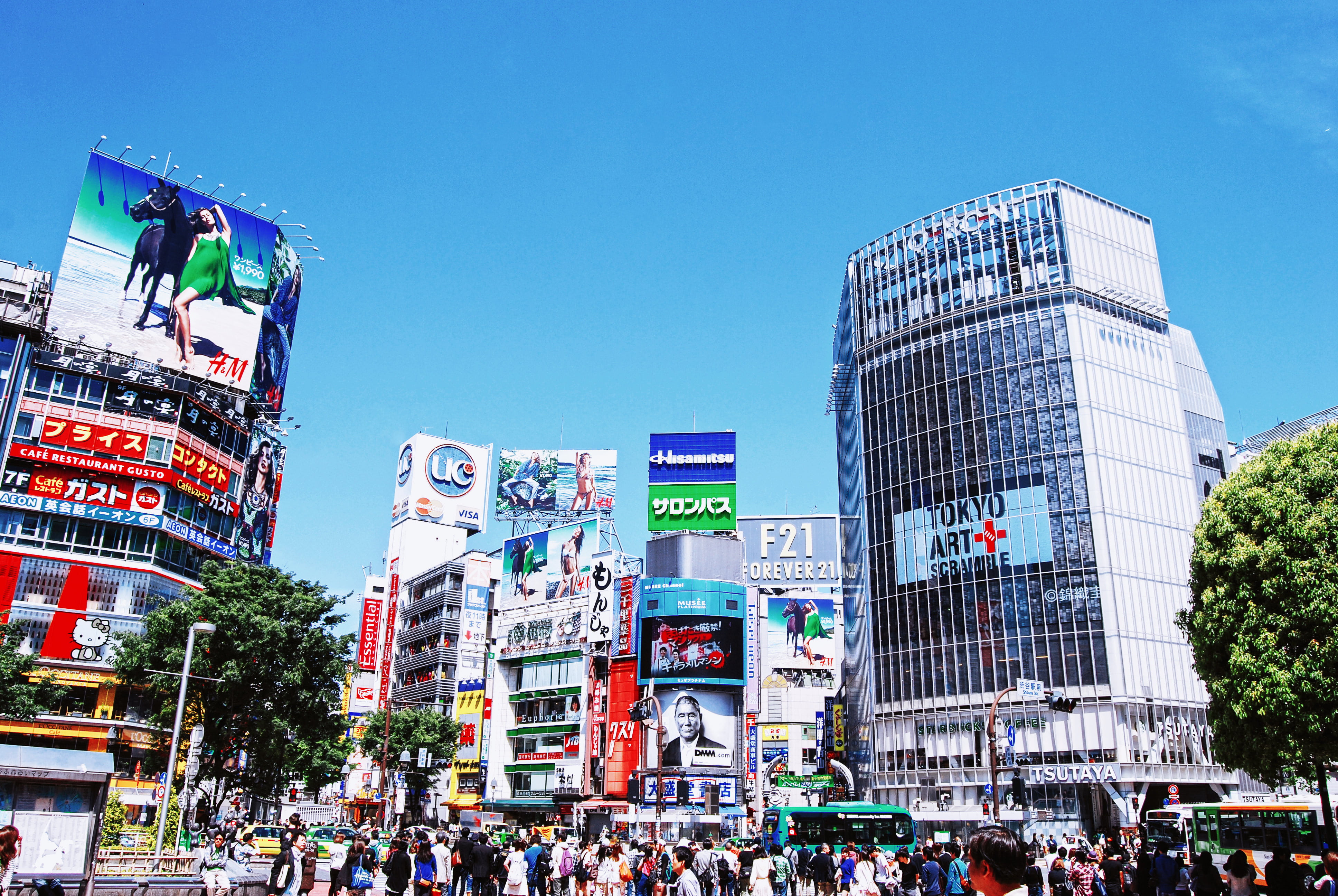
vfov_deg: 48.0
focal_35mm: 27
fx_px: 1005
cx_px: 669
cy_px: 448
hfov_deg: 67.3
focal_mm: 18
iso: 100
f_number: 8
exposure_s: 1/250
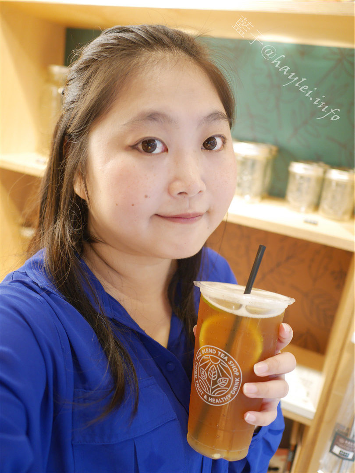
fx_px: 410
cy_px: 236
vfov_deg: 60.0
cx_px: 178
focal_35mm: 30
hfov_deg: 46.8
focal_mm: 15
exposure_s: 1/60
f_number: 1.7
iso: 500
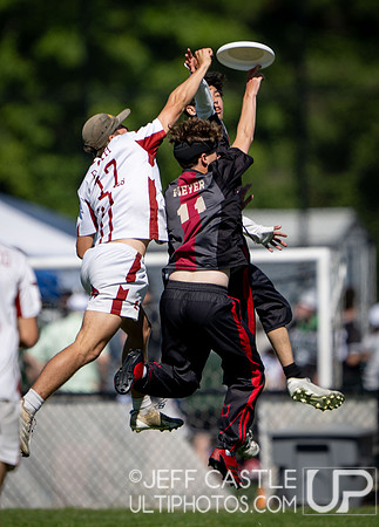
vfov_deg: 1.7
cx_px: 202
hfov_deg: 1.2
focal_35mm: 1188
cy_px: 167
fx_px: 17850
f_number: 4
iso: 80
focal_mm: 560
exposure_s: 1/2000
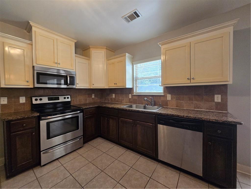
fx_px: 94
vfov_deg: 89.9
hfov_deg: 106.2
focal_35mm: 13
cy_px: 94
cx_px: 126
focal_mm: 1.7
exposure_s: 1/60
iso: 200
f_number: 2.2
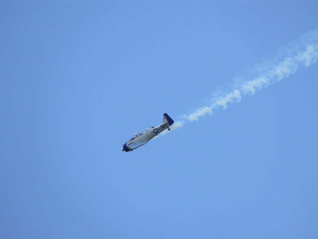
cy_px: 120
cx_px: 159
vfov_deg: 3.5
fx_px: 3858
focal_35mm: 420
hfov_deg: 4.7
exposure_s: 1/1000
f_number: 4
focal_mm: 88.8
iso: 100
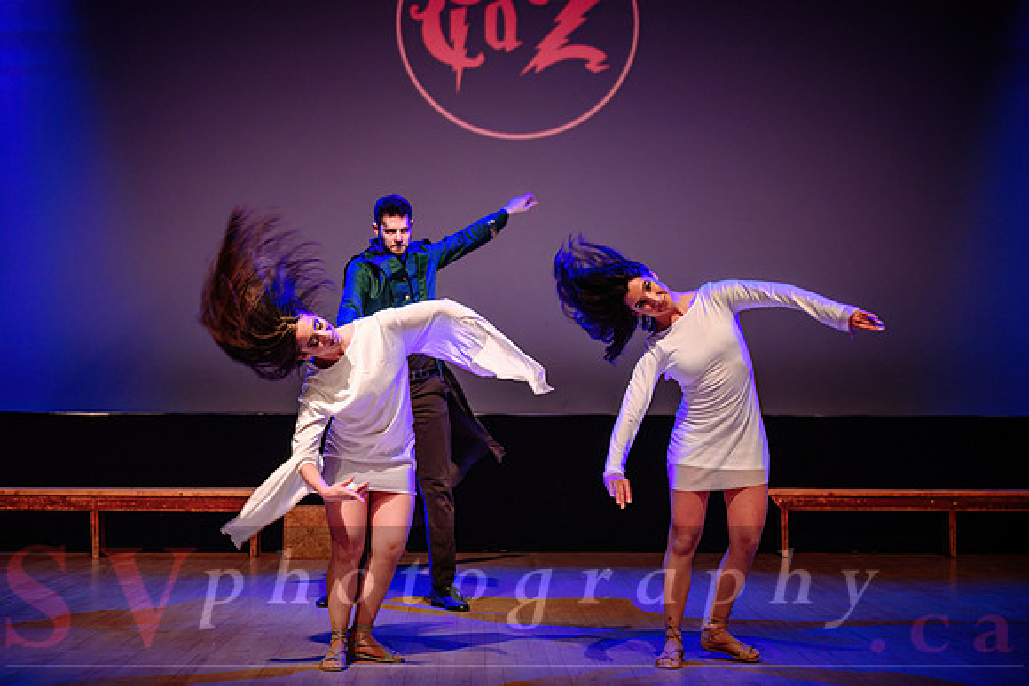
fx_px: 1776
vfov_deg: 21.9
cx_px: 471
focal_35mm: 62
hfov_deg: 32.3
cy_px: 369
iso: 1600
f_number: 2.8
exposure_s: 1/200
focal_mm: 57
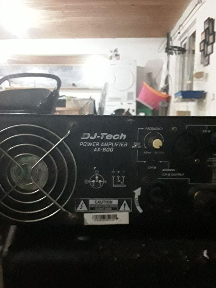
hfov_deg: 46.8
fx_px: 250
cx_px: 108
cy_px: 144
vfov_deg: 60.0
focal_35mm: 30
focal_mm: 2.2
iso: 1000
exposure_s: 1/20
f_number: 1.9
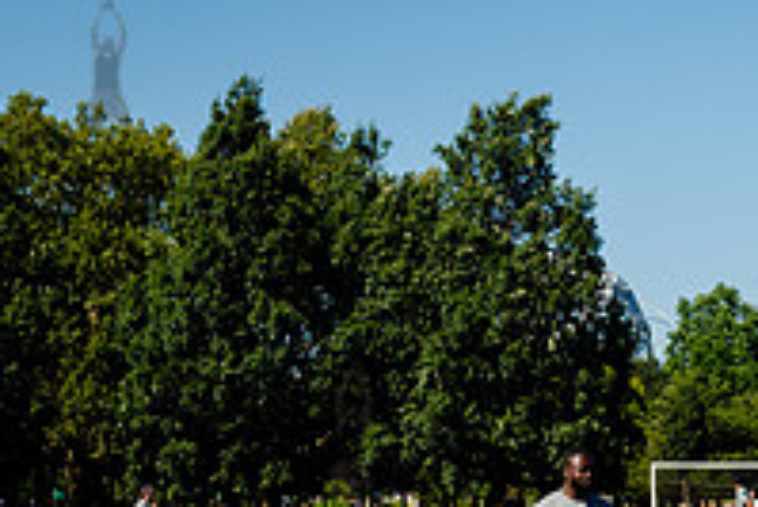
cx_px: 842
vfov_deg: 10.5
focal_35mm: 128
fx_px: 2697
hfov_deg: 15.6
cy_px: 612
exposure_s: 1/1600
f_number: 4
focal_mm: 44
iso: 200
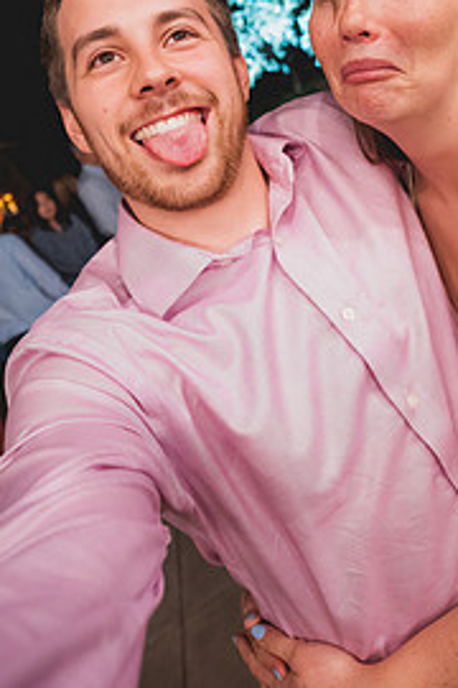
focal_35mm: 30
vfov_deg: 58.7
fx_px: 572
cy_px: 173
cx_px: 280
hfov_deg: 43.3
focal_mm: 18
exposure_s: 1/160
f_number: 2.8
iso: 3200
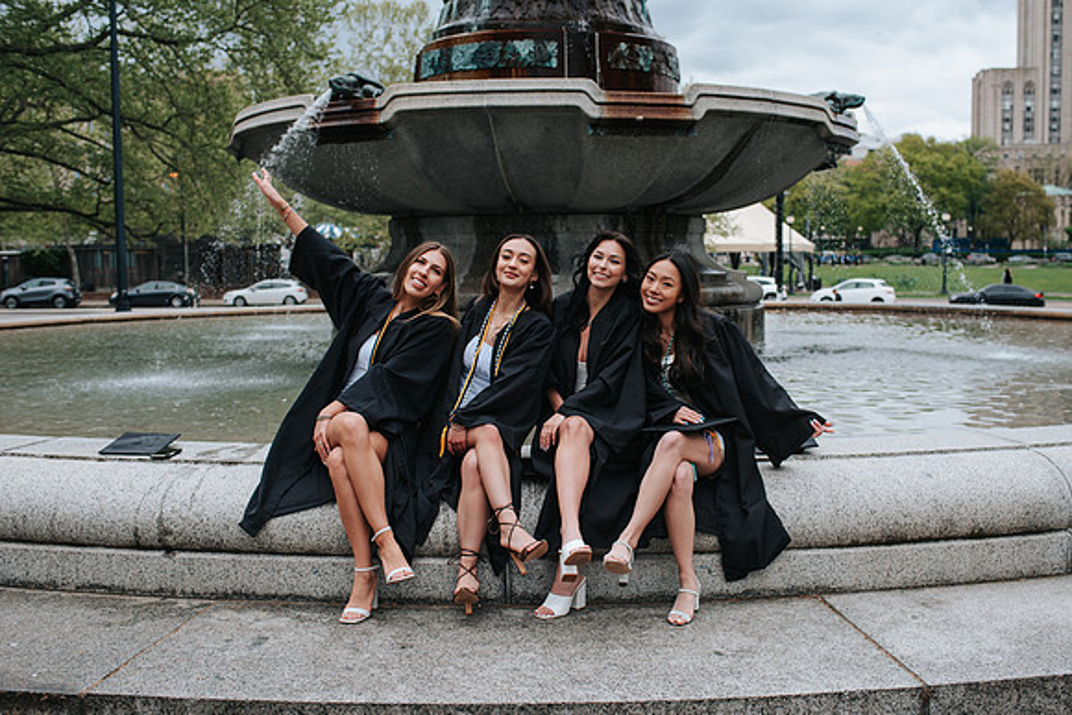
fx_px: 1152
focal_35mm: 39
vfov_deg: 34.5
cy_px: 358
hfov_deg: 49.9
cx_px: 572
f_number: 3.5
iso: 140
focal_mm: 35
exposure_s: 1/800
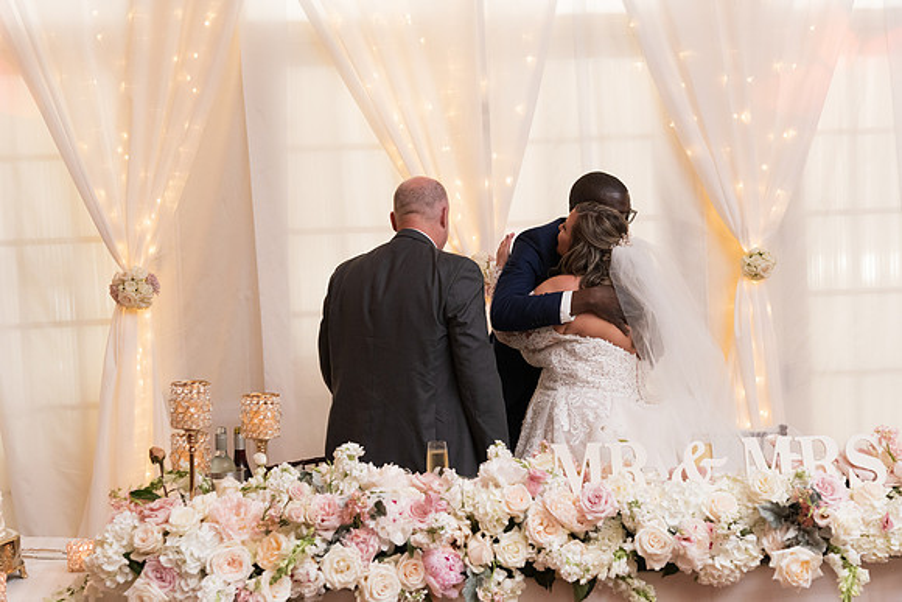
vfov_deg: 26.0
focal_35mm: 52
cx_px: 451
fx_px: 1303
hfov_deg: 38.2
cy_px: 301
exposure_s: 1/125
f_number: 5
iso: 2200
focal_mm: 52
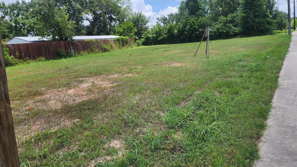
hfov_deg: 71.9
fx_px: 205
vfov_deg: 44.0
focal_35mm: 26
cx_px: 144
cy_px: 61
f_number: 1.8
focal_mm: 6.4
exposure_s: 1/1070
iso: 12
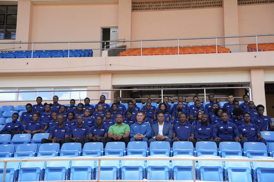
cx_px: 137
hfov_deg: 37.5
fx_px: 403
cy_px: 91
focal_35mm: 53
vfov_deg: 25.5
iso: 100
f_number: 5.6
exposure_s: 1/200
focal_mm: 53
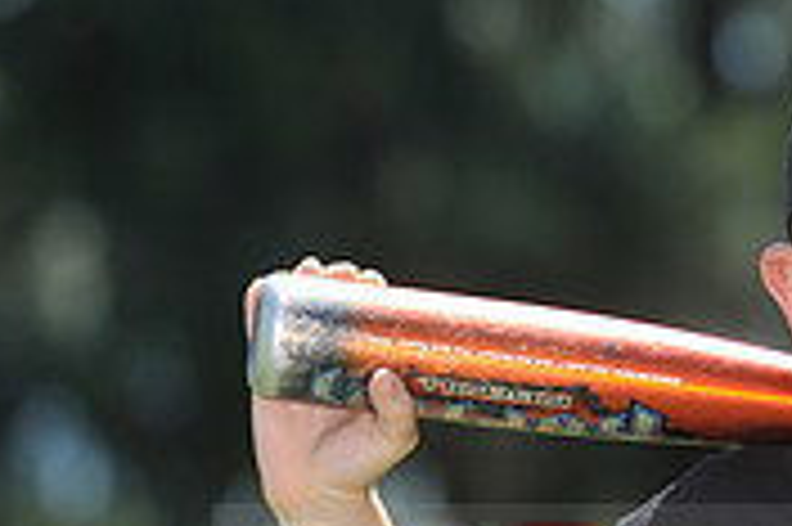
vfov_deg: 3.5
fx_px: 8704
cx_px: 968
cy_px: 562
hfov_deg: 5.2
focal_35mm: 396
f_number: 4
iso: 200
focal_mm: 120
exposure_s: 1/1000
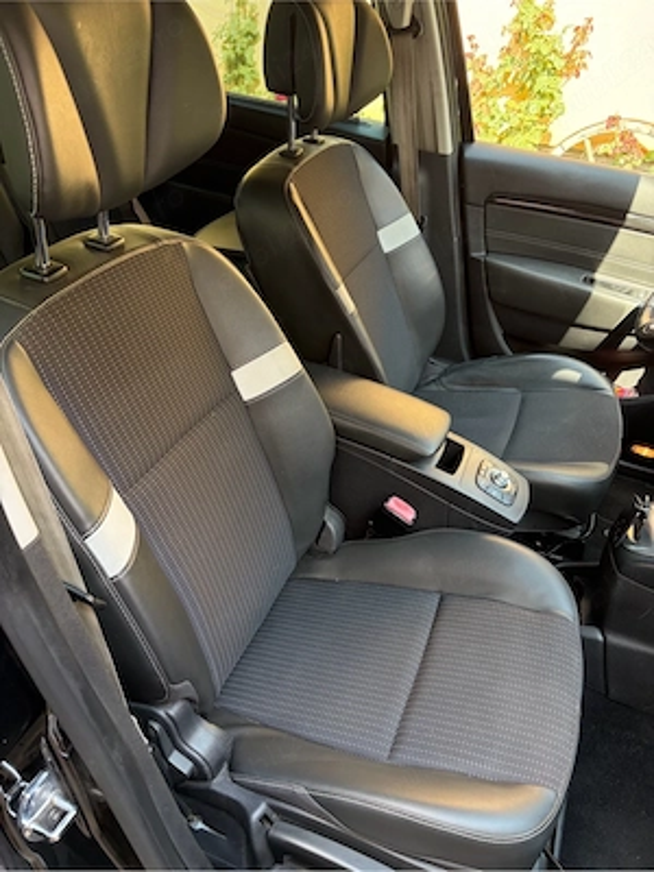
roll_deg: -5.1
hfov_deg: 53.1
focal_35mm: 26
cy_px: 436
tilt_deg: -34.8
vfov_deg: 67.3
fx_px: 655
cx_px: 327
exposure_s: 1/108
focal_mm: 5.96
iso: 125
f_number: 1.6
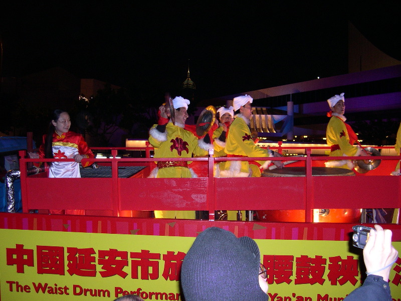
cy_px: 150
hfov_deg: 49.0
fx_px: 440
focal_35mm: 38
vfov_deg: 37.7
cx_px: 200
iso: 251
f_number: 2.8
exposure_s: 1/60
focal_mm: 8
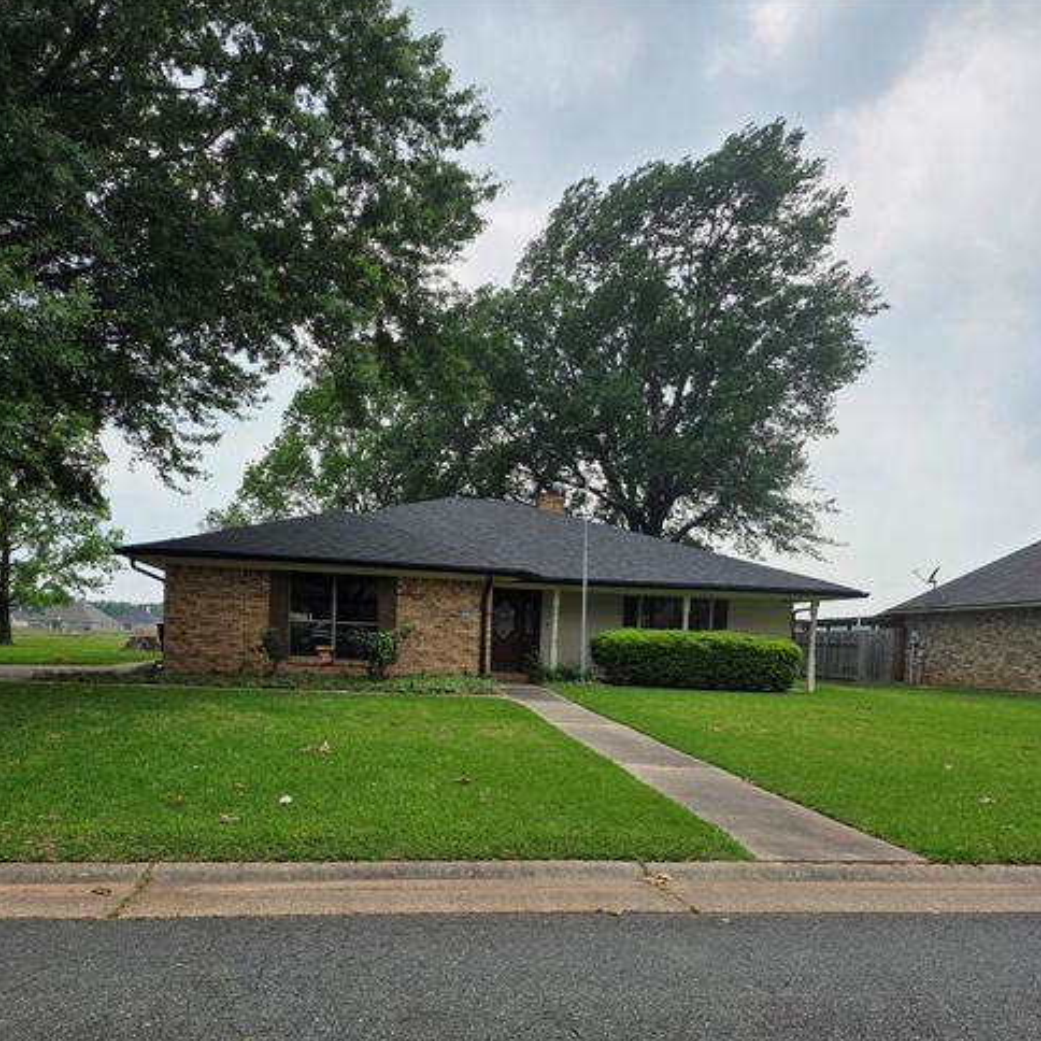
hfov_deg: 57.3
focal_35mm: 28
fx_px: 953
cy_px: 709
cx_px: 516
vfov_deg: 55.9
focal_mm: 6.25
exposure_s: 1/7333
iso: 80
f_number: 1.7
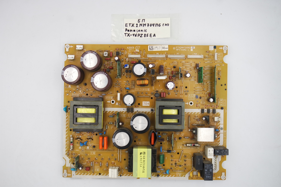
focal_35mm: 35
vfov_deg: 37.9
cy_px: 94
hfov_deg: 54.4
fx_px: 273
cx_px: 140
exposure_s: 1/100
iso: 160
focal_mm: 13
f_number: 5.6
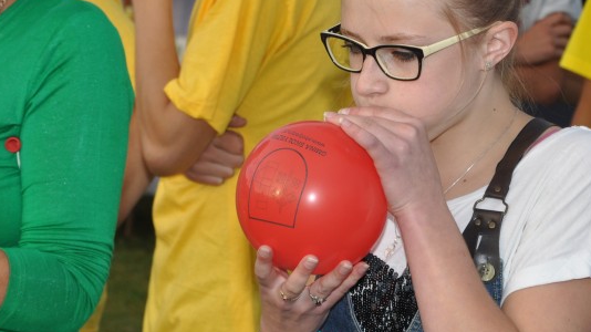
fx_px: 3039
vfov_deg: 6.2
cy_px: 75
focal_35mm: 194
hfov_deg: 11.1
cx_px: 186
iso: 200
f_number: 7.1
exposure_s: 1/200
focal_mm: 66
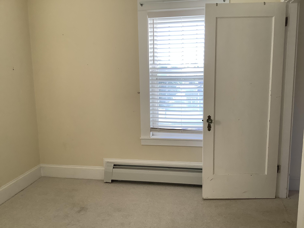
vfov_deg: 45.4
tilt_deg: -8.0
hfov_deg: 58.4
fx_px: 272
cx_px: 152
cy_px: 114
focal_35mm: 31
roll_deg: +0.1
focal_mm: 3.3
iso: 50
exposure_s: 1/60
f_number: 2.4
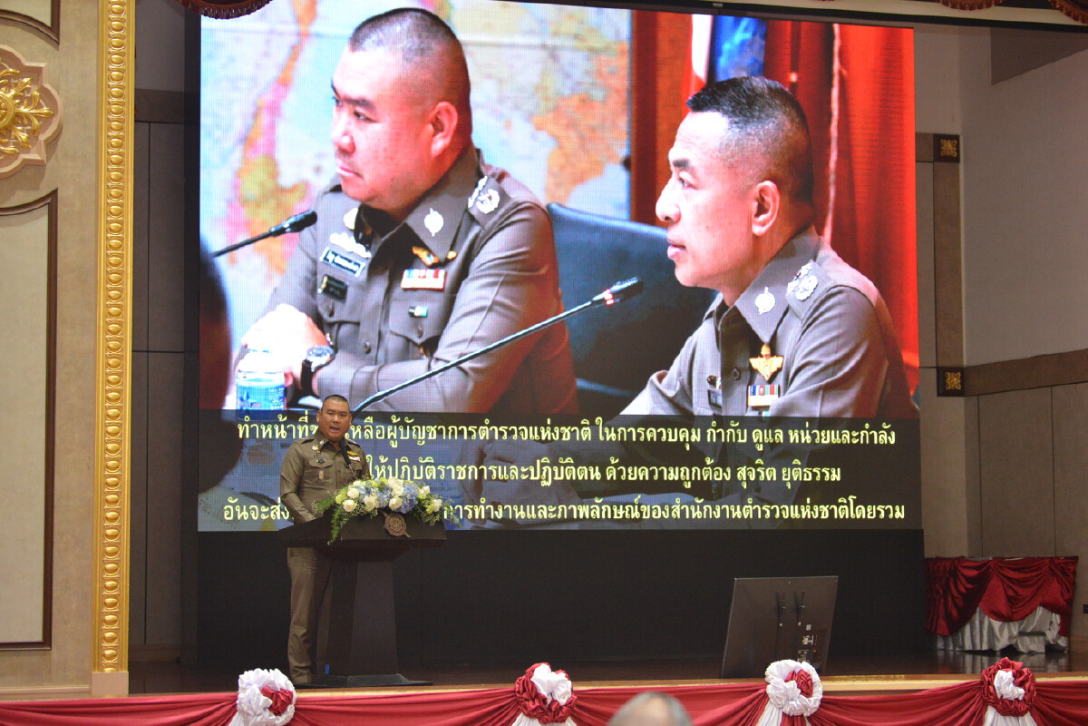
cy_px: 363
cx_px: 544
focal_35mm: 75
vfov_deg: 18.2
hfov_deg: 27.0
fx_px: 2266
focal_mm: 75
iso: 3200
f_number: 2.8
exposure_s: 1/250
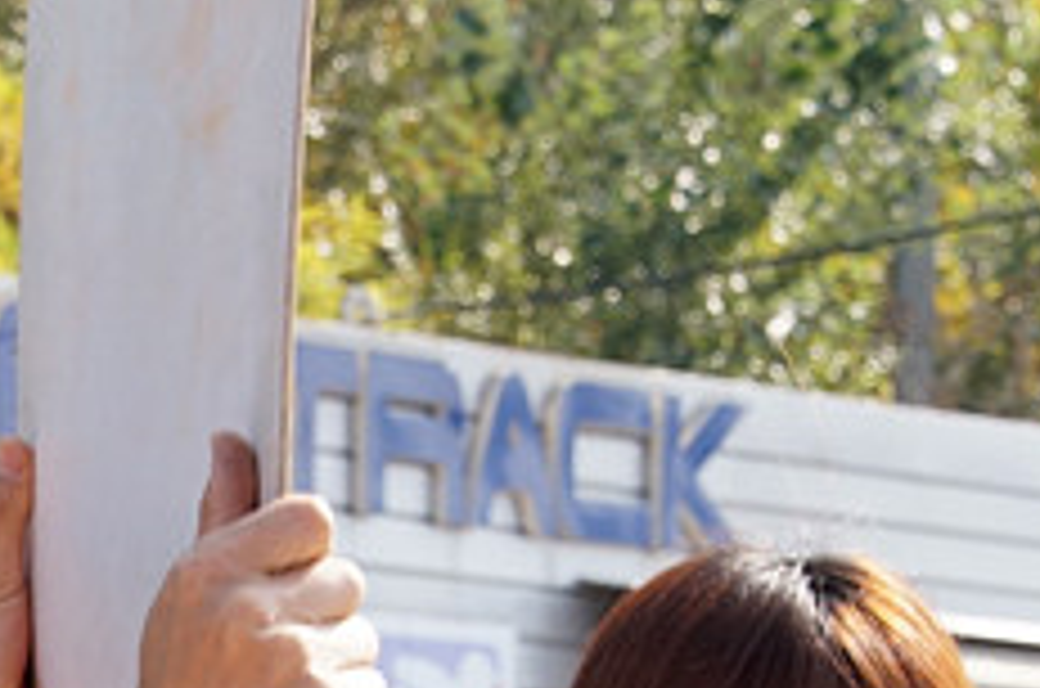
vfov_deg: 4.8
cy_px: 974
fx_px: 8237
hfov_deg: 7.2
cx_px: -86
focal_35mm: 286
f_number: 9
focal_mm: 55
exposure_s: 1/320
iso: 400
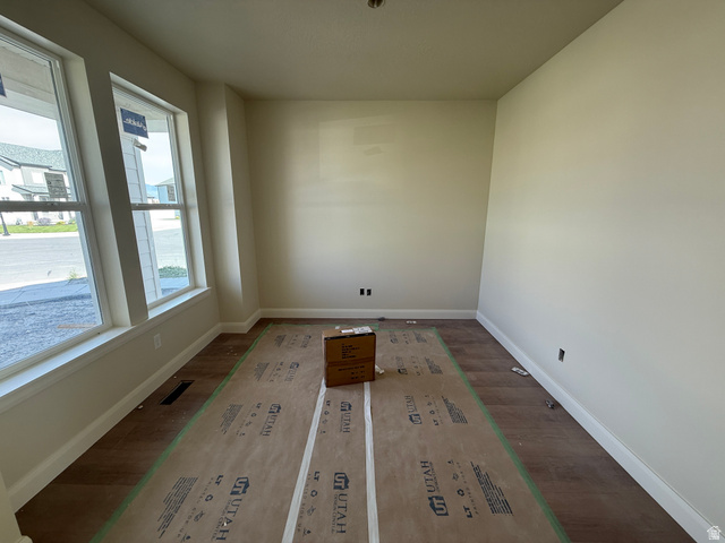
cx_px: 362
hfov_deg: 102.1
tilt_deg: -12.2
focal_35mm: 14
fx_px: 293
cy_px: 272
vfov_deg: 85.7
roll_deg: +0.1
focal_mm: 2.22
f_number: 2.2
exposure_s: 1/99
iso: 80
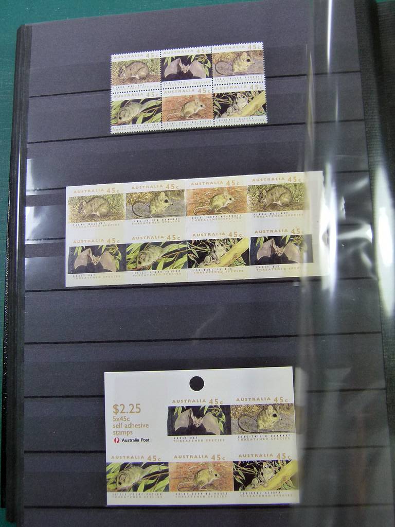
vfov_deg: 52.6
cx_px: 198
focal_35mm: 35
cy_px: 264
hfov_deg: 40.7
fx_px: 533
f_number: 3.1
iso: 160
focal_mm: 6.3
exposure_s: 1/100
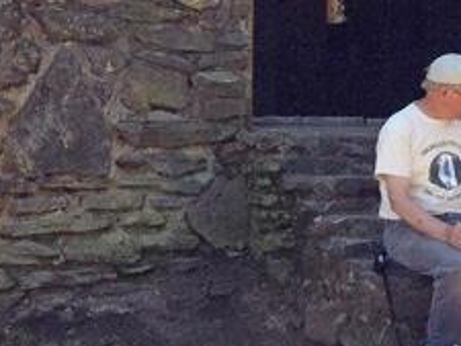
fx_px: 1972
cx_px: 354
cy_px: -100
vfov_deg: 9.8
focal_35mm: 148
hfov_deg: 13.3
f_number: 13
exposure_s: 1/50
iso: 400
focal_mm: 8.8
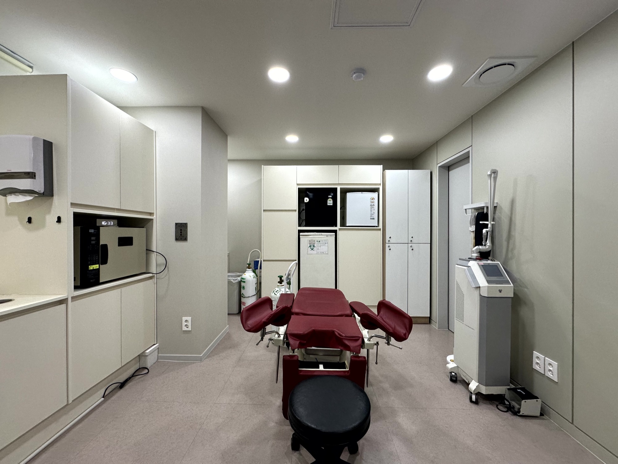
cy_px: 232
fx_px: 250
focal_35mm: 14
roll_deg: +0.0
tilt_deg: +0.8
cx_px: 309
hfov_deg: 102.1
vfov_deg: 85.7
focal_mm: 2.22
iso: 125
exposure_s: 1/120
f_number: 2.2
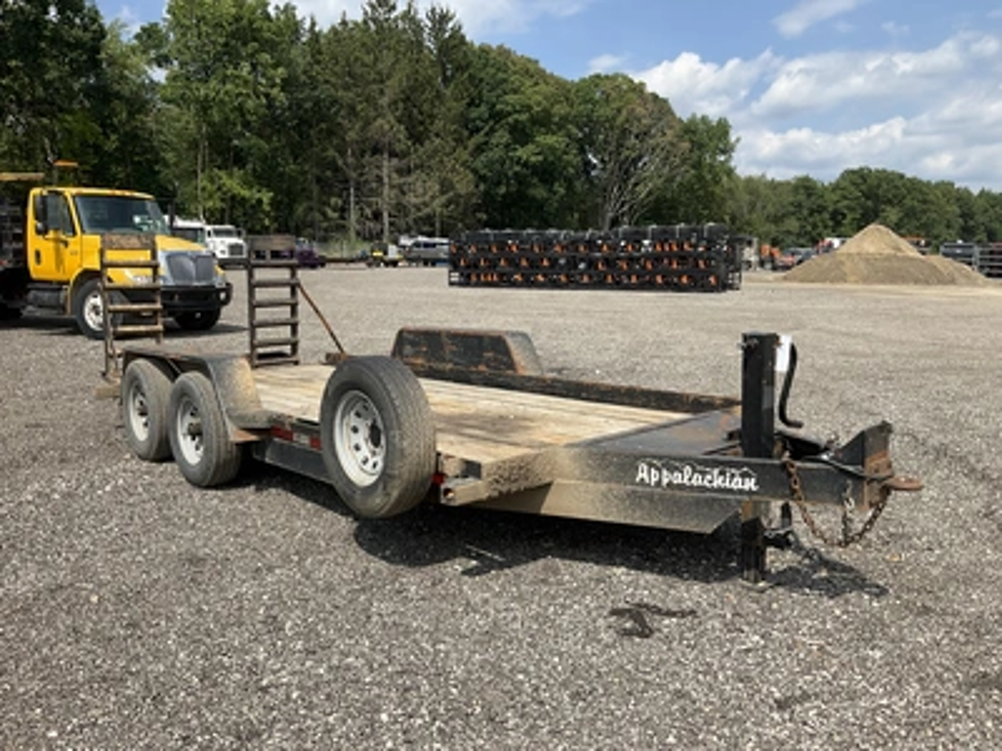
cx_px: 501
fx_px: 839
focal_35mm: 29
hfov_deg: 61.7
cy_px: 376
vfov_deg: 48.2
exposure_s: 1/1912
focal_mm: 3
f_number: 1.8
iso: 25
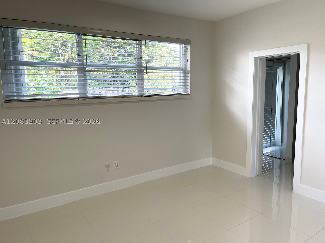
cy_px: 122
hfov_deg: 67.3
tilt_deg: -8.4
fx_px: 244
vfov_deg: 53.1
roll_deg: +1.4
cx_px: 162
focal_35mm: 26
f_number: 1.6
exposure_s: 1/120
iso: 80
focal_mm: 5.1
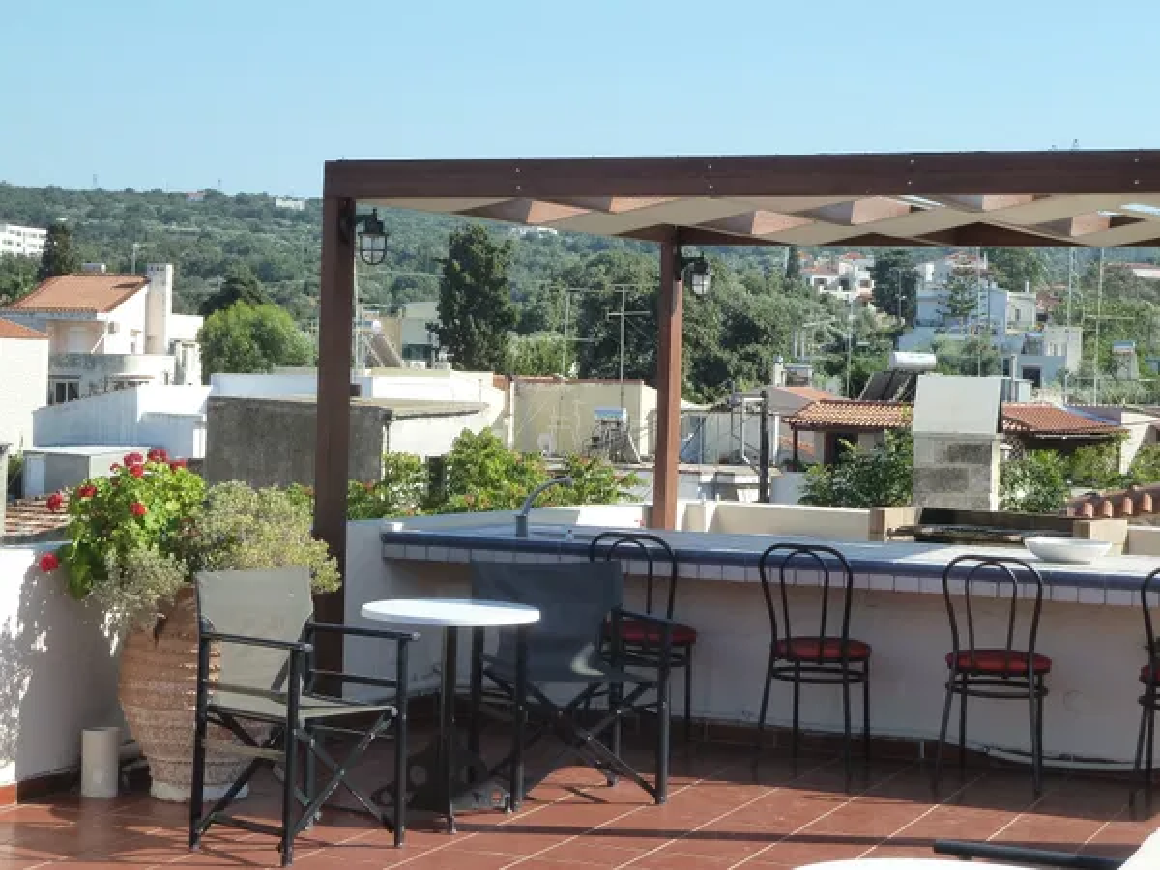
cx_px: 580
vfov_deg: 18.9
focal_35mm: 78
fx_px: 2614
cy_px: 435
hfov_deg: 25.0
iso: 125
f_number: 4.2
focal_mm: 12.8
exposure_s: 1/320
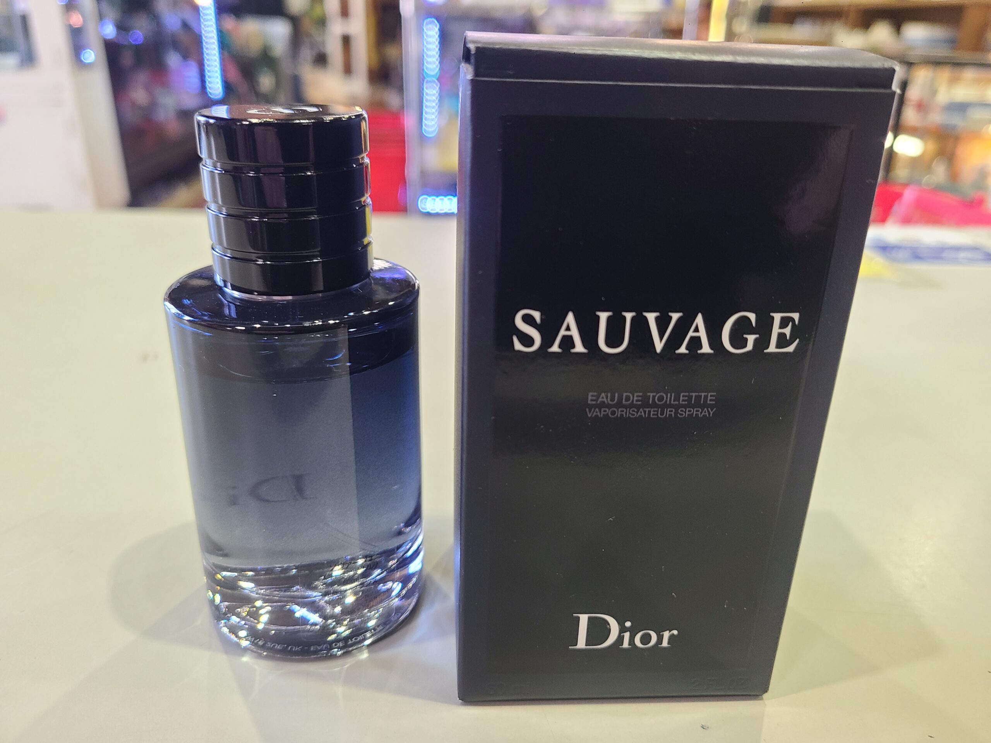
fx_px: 744
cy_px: 372
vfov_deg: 53.1
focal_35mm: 26
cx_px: 496
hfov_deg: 67.3
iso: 200
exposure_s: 1/50
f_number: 1.8
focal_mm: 5.4
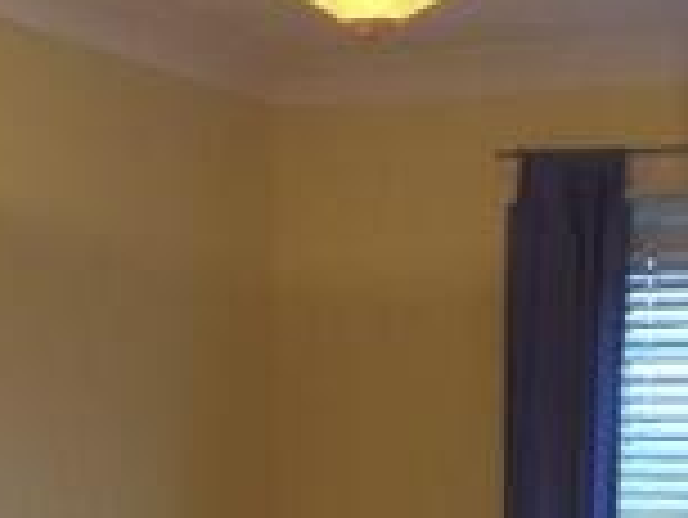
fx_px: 2347
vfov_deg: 12.4
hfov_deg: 16.7
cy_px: 534
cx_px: 353
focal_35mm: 118
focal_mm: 2.9
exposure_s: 1/33
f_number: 1.9
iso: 100
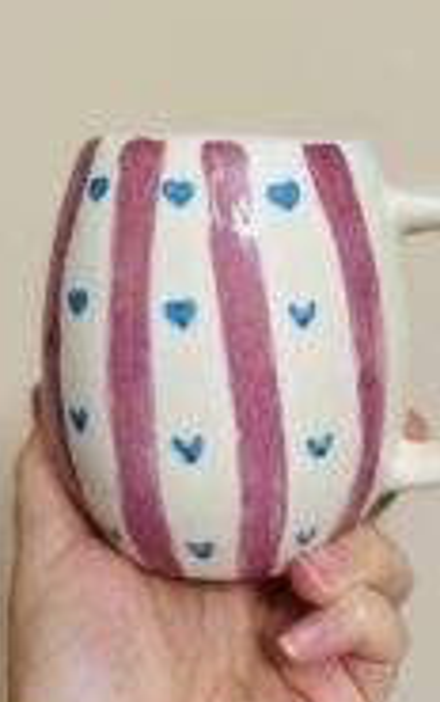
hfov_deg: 23.6
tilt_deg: +2.8
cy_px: 110
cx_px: 193
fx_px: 1053
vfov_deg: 35.3
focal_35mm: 55
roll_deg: +0.0
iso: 125
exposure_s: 1/50
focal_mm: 6.76
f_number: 1.78
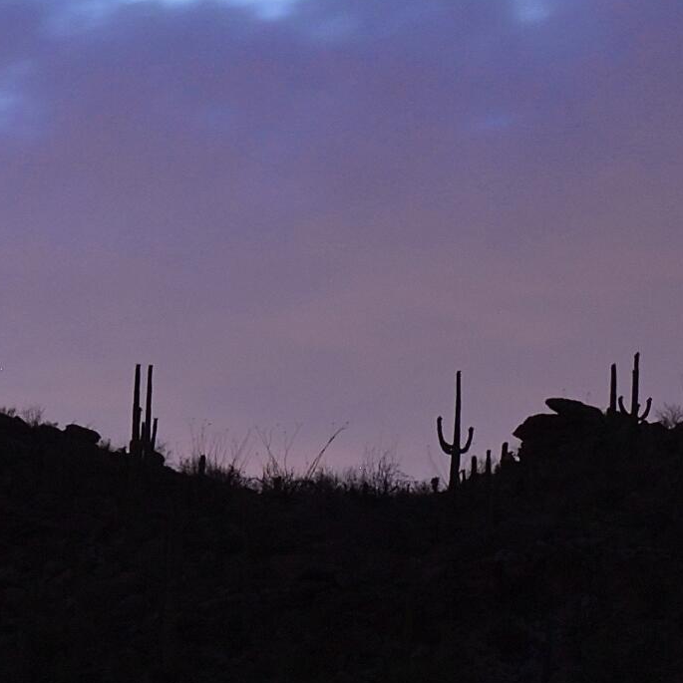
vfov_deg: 4.5
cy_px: -246
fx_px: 8639
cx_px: 210
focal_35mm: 387
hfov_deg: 4.5
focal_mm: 104
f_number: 20
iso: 1600
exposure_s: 10
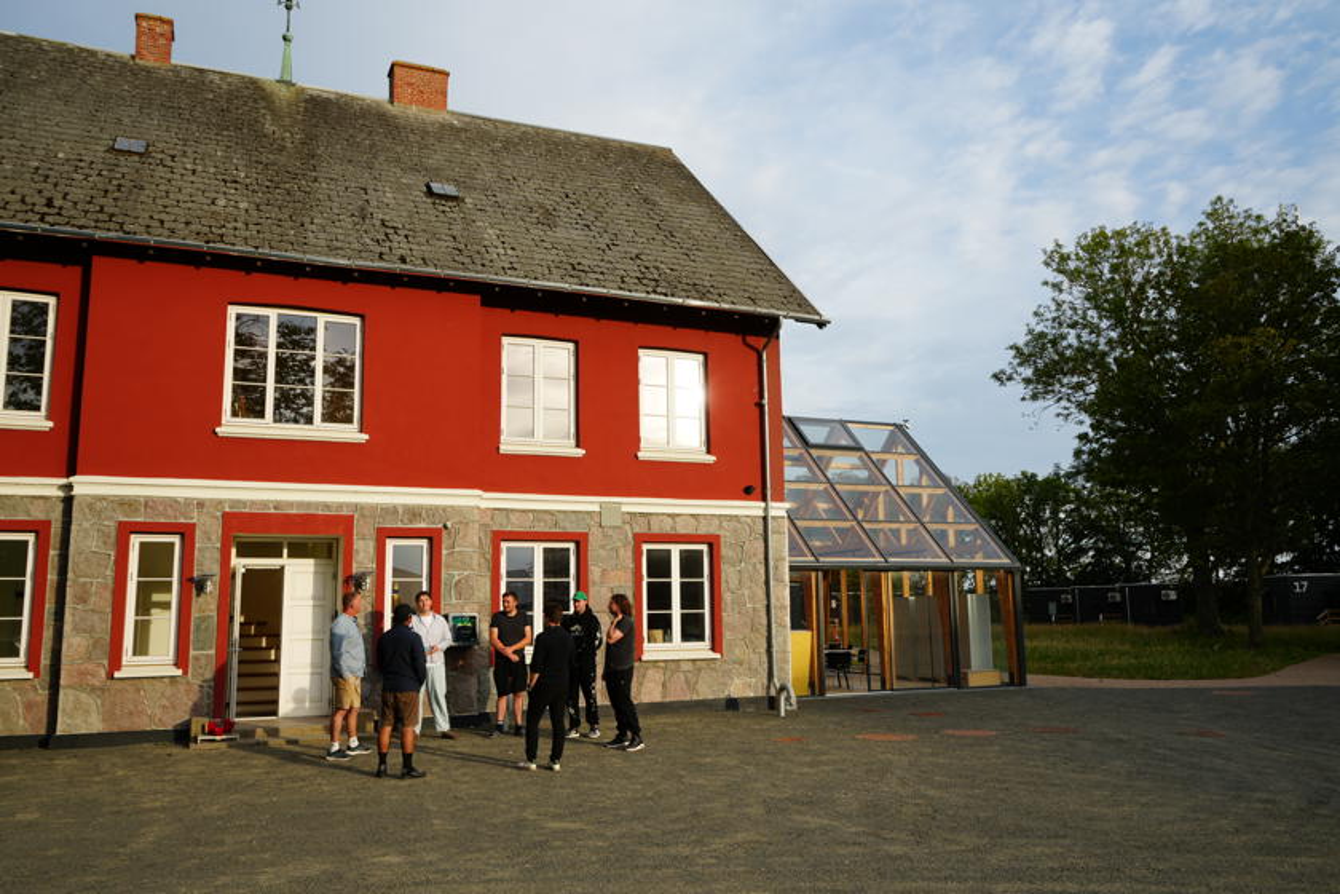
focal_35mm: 28
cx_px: 670
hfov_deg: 65.5
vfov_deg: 46.4
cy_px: 447
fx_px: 1042
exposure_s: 1/125
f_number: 8
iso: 100
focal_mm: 28
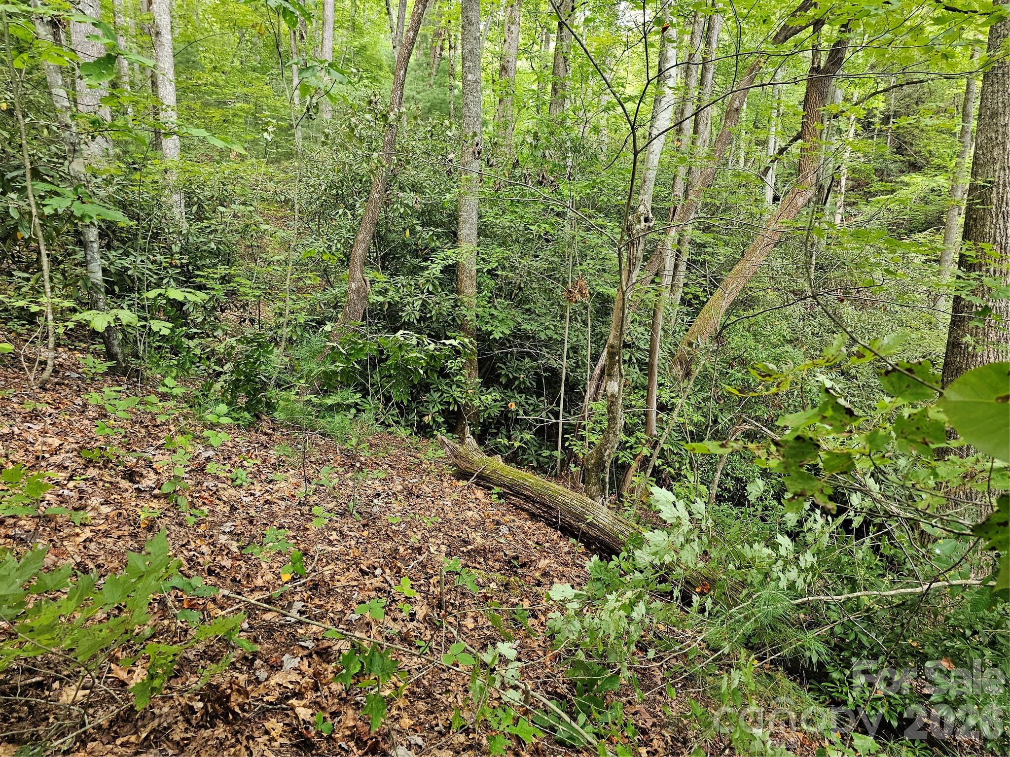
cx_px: 505
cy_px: 378
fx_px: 671
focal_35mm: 23
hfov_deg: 73.9
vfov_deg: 58.9
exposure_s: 1/120
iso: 250
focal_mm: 6.3
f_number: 1.7
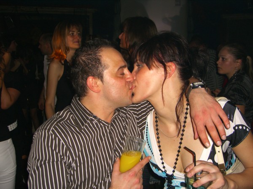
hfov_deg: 49.0
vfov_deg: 37.7
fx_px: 278
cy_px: 94
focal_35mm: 38
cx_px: 126
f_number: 2.8
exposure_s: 1/60
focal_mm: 7.9
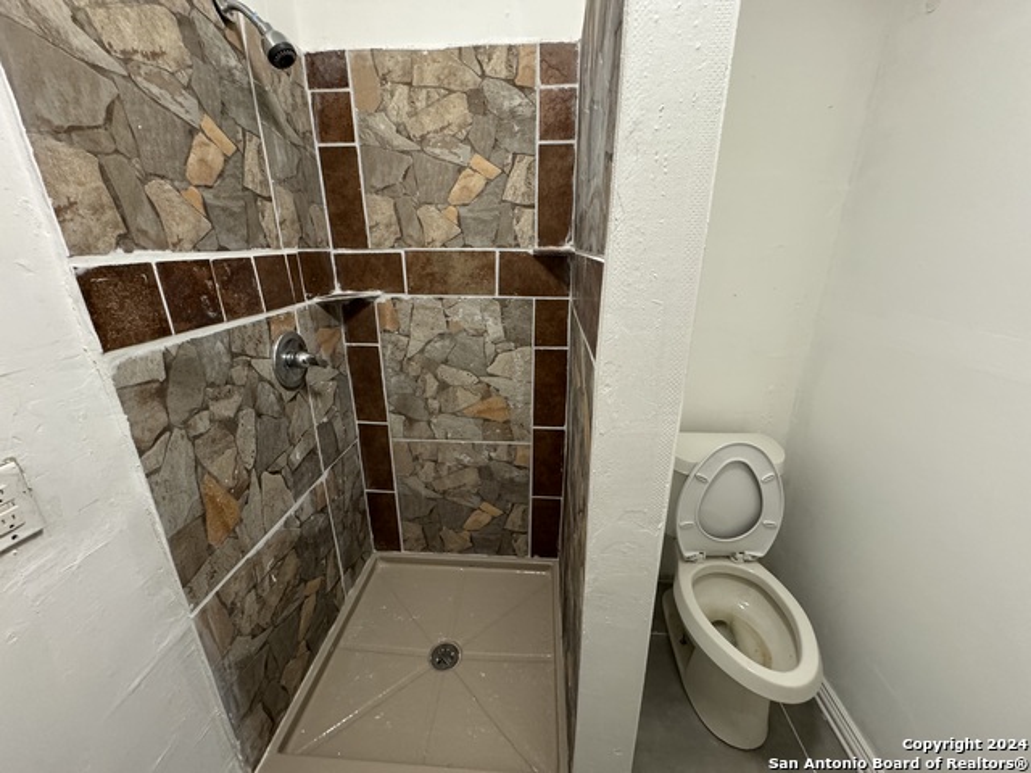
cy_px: 386
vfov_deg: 85.7
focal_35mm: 14
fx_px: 417
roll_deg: -0.2
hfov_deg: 102.1
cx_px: 516
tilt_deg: -19.7
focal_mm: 2.22
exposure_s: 1/64
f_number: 2.2
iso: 320
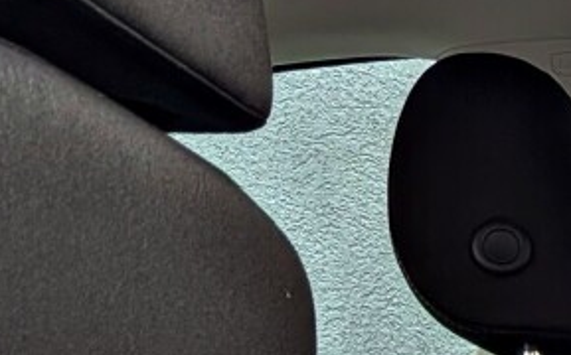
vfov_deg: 8.7
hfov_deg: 12.6
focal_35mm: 141
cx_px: 1211
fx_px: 2192
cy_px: 759
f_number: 1.7
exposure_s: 1/1495
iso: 31
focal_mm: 4.53
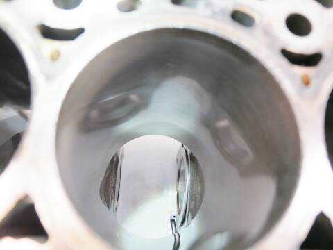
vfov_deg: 46.8
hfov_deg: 60.0
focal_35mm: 30
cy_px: 125
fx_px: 289
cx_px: 166
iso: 2000
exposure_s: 1/60
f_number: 3.7
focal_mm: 15
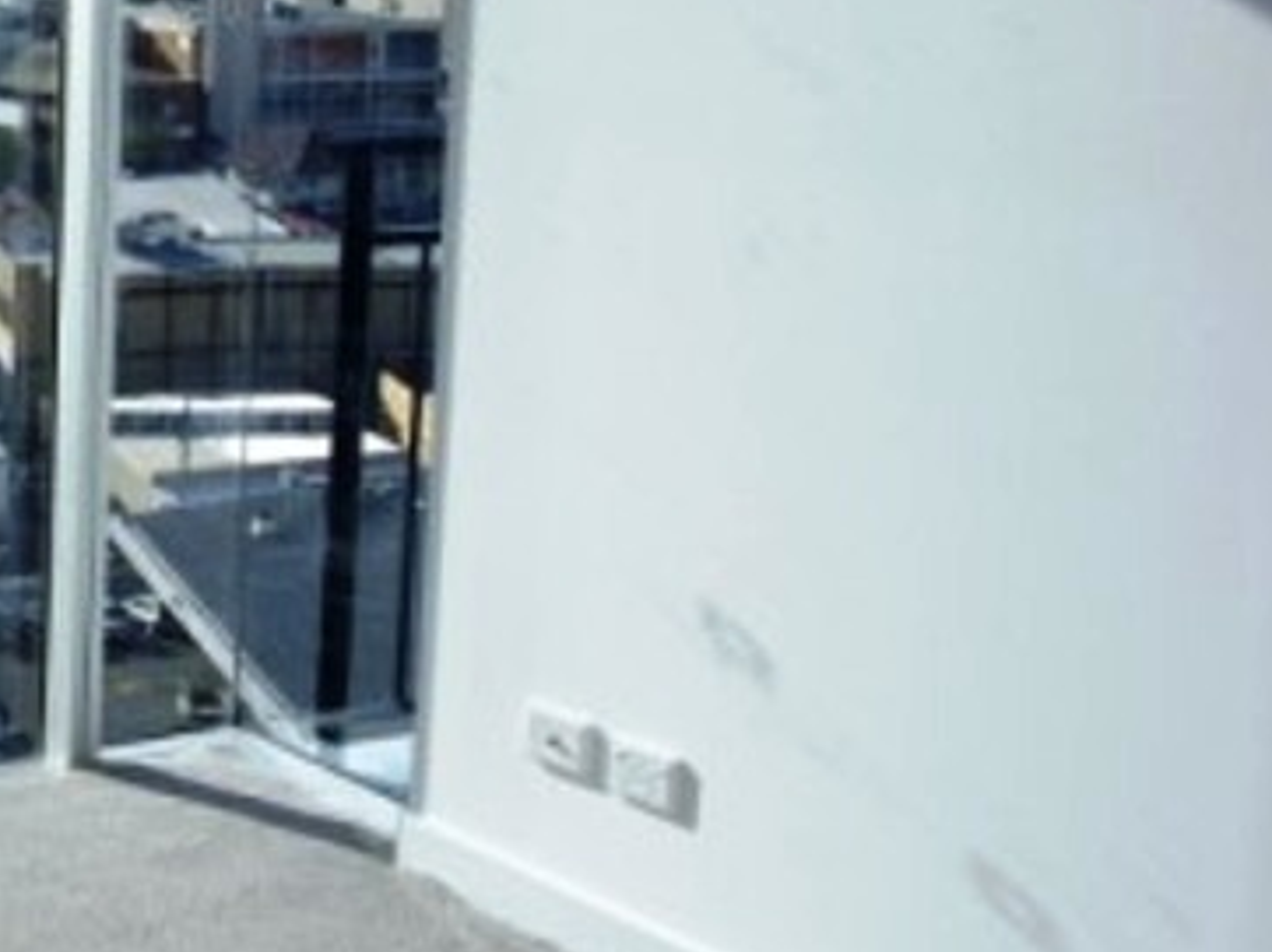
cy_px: 446
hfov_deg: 22.1
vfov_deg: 17.5
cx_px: -116
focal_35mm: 84
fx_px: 3085
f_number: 8
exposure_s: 1/125
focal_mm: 7.9
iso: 100
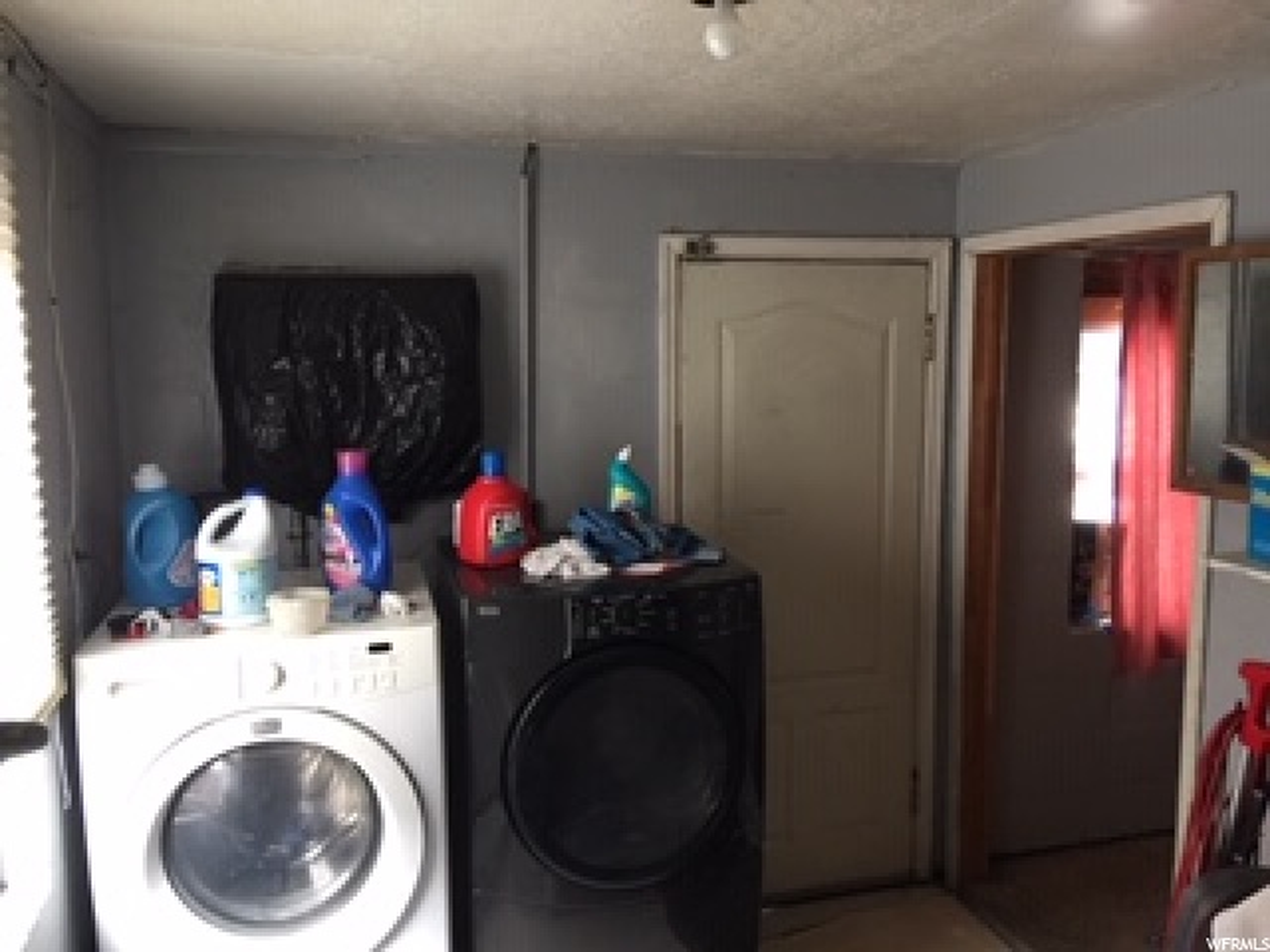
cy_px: 476
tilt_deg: -6.3
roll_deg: -0.3
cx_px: 635
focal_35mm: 29
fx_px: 1064
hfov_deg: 61.7
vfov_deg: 48.2
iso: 50
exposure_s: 1/30
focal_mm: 4.15
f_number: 2.2
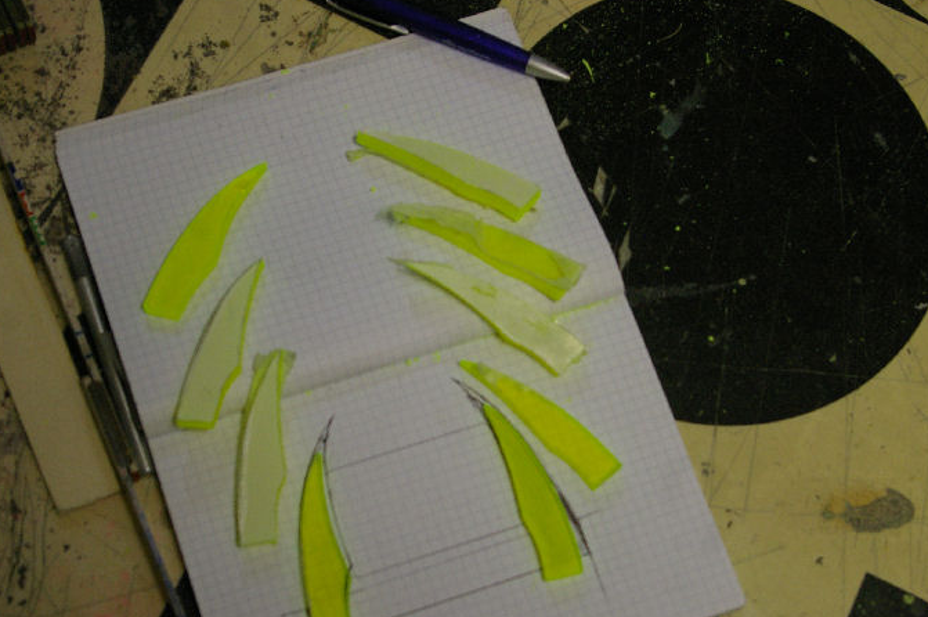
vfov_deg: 20.0
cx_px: 480
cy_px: 358
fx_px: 1751
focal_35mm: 68
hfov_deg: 29.7
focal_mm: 38
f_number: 4.5
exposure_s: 1/20
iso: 800
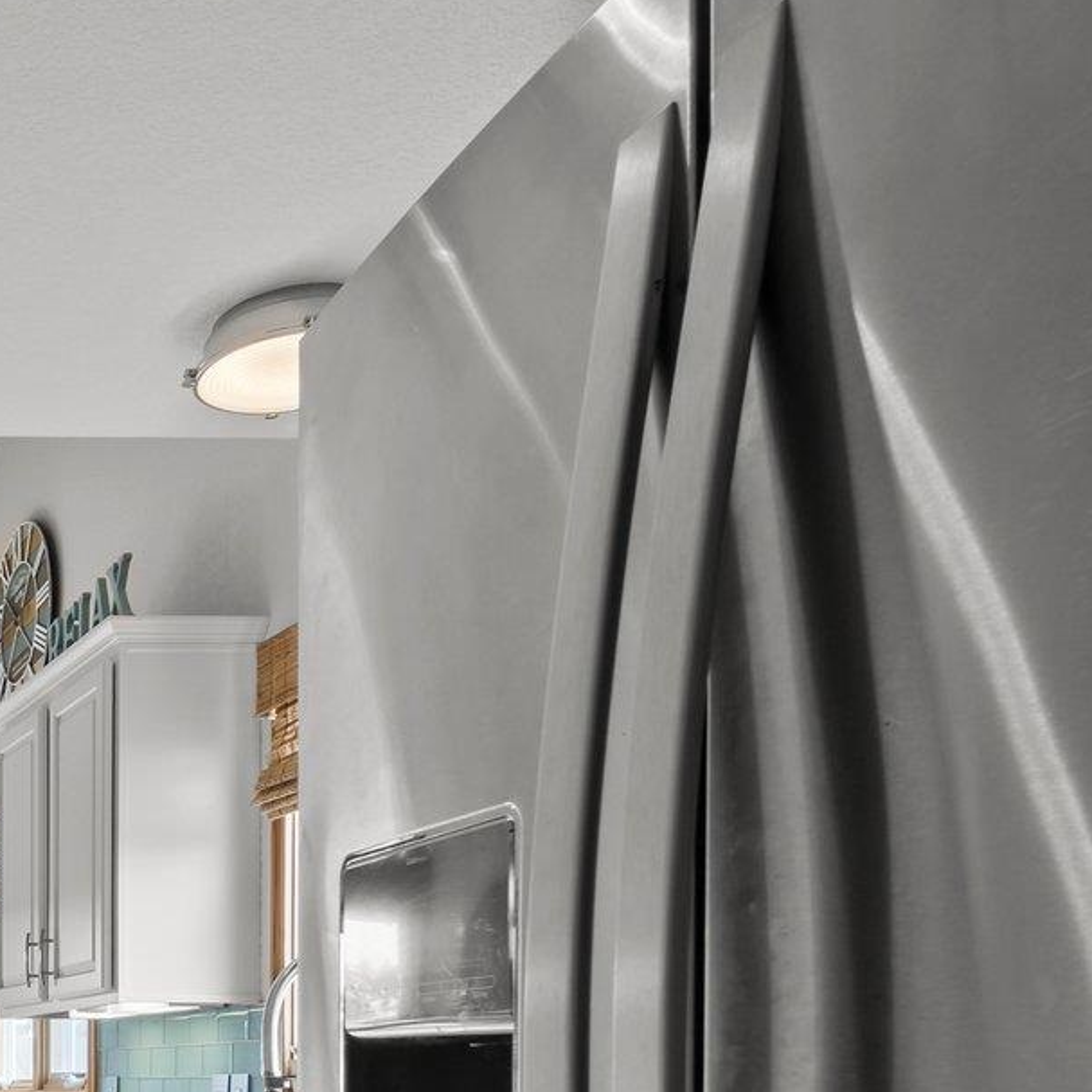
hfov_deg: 28.7
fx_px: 1535
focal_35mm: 43
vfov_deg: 35.5
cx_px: -457
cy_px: 1088
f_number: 9
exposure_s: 1/2
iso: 100
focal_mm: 10
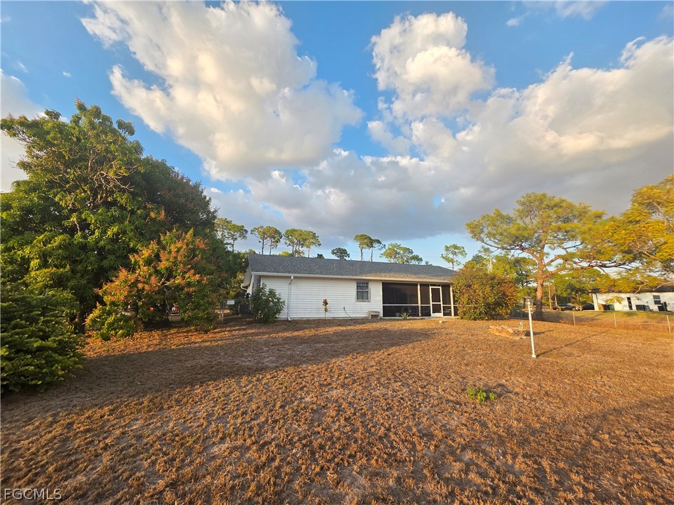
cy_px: 252
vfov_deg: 89.9
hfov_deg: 106.2
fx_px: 253
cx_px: 337
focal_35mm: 13
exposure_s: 1/523
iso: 40
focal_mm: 2.2
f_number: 1.9
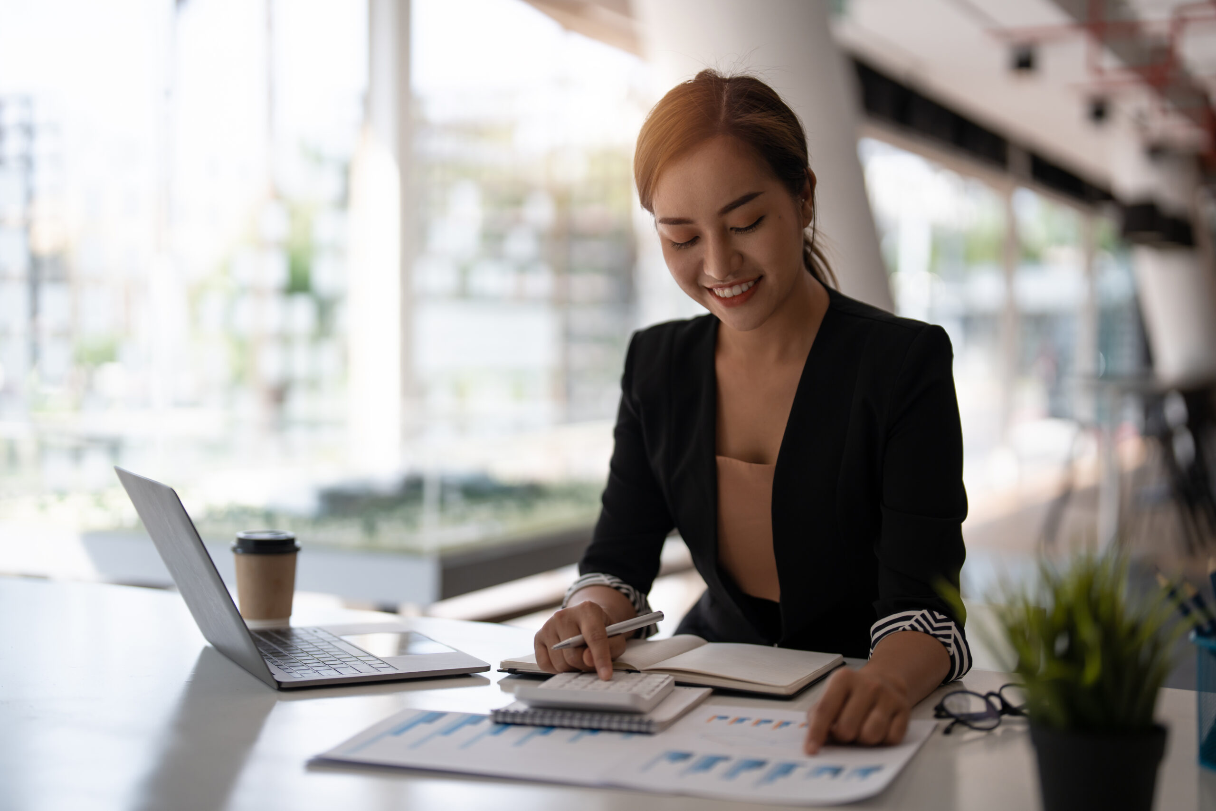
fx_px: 1689
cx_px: 608
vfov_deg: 27.0
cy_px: 406
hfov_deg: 39.6
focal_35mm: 50
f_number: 1.2
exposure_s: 1/1250
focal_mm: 50
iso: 100
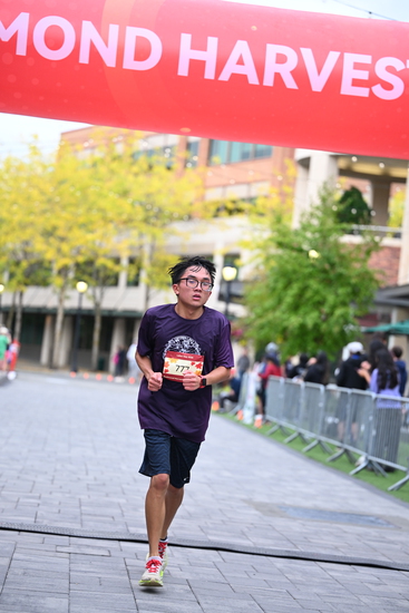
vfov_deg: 22.1
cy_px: 306
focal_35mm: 92
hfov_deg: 14.9
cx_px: 204
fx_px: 1567
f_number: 2.8
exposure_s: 1/1600
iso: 1000
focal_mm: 92
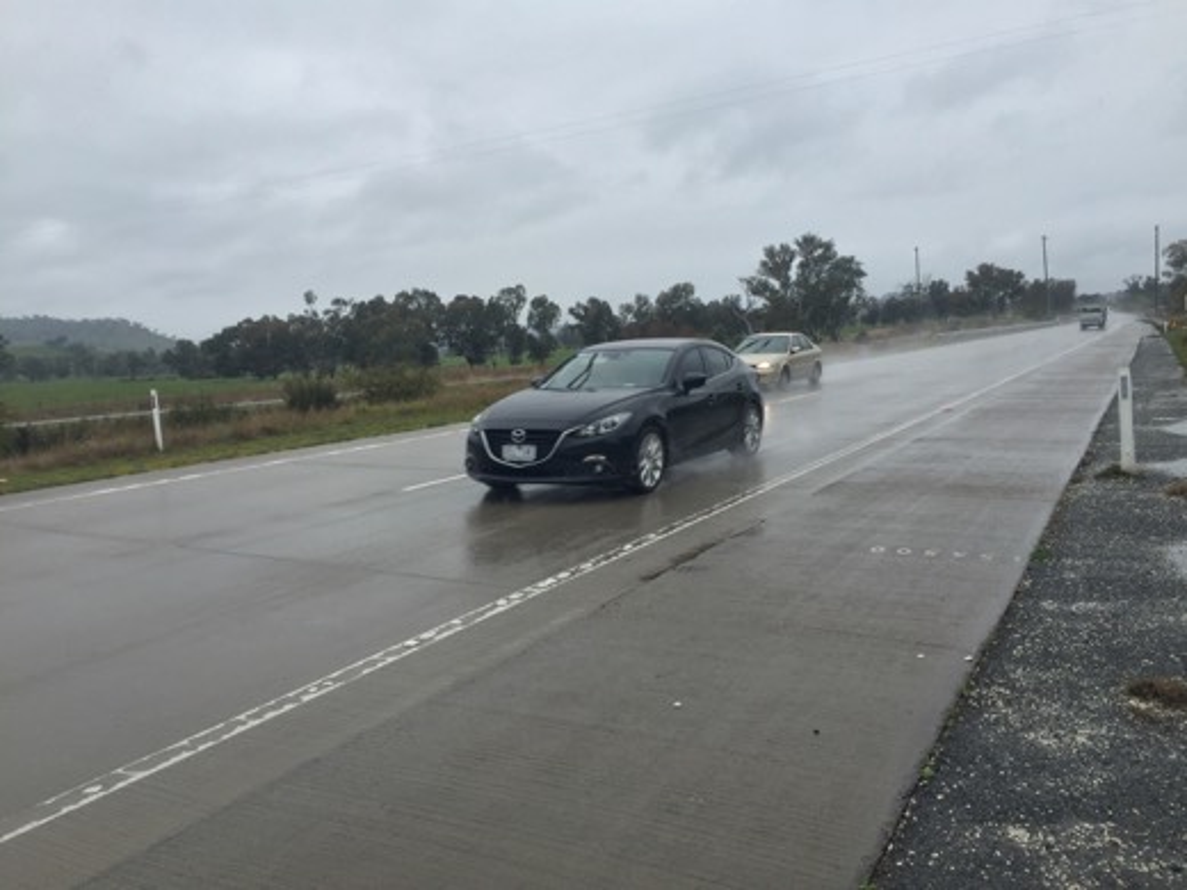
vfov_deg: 48.2
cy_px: 445
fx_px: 994
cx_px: 594
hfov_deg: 61.7
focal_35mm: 29
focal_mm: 4.15
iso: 32
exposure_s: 1/542
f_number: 2.2
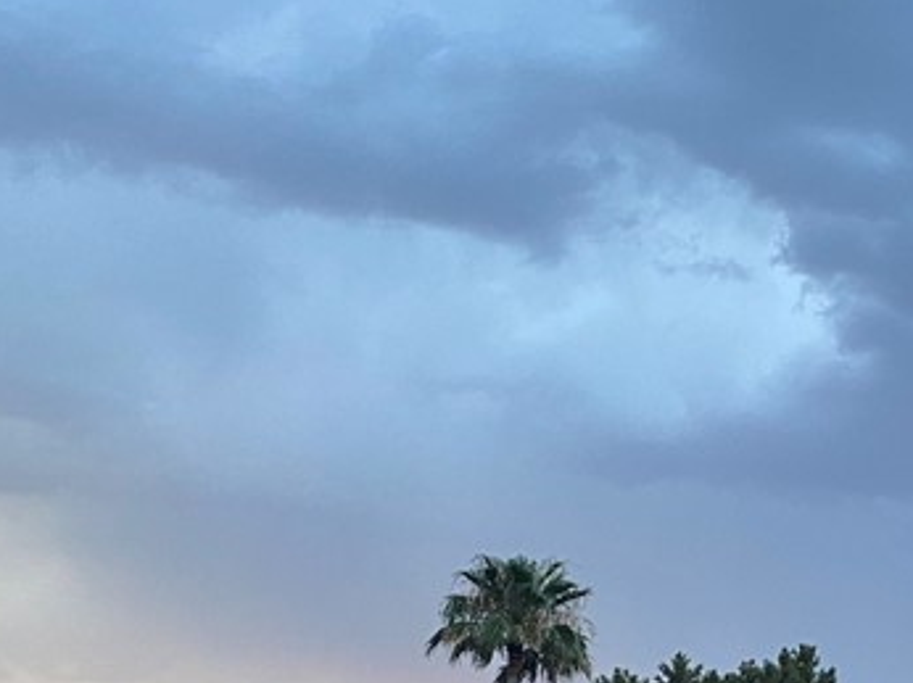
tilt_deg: +6.6
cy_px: 812
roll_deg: -1.0
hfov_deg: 23.0
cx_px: 1127
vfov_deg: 18.2
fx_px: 2029
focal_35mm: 77
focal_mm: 4.25
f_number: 1.8
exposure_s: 1/60
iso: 160
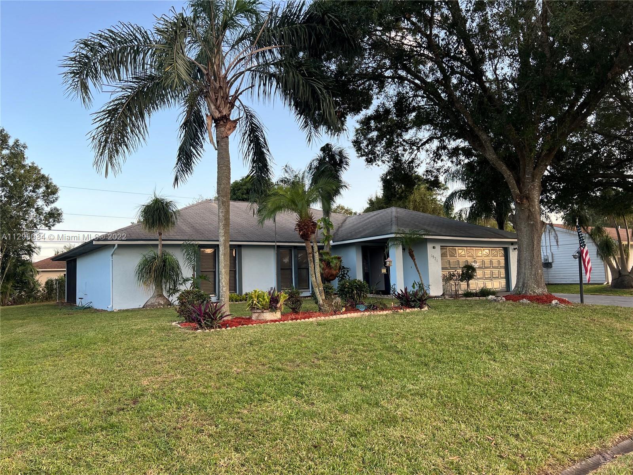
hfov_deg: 67.3
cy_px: 238
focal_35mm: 26
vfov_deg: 53.1
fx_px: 475
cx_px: 316
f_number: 1.5
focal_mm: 5.7
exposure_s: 1/434
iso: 50
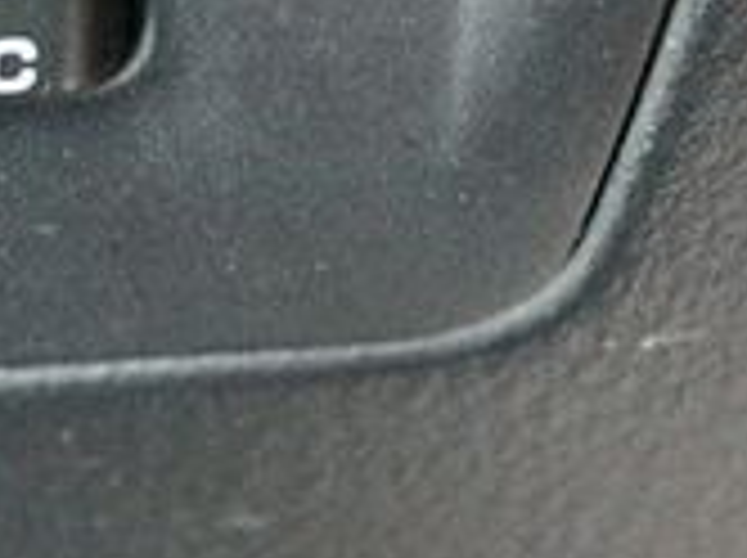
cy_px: -32
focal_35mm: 167
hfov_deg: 11.8
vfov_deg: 8.8
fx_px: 3599
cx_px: 99
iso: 12800
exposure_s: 1/15
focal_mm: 30
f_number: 4.5
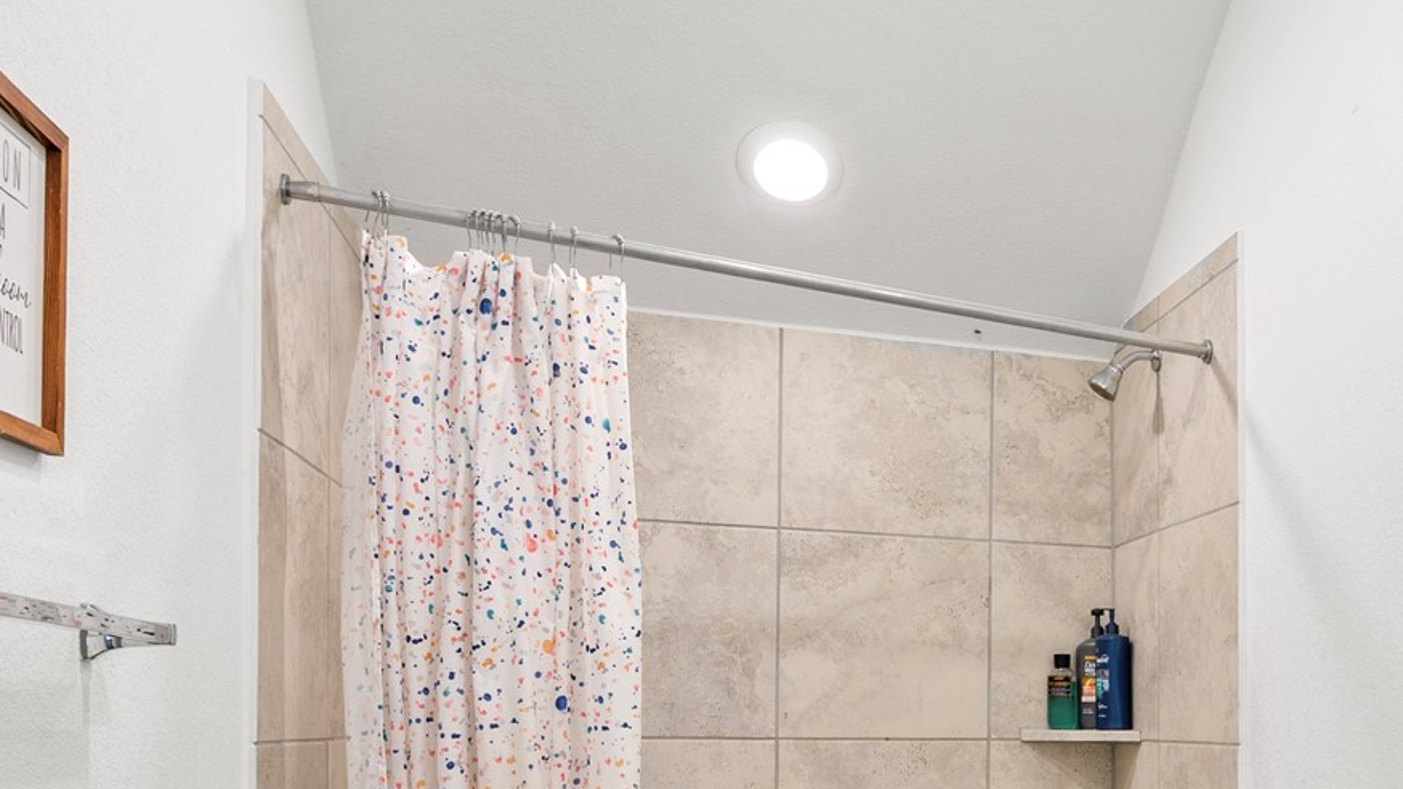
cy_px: 728
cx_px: 1321
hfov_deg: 45.6
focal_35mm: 39
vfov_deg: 29.1
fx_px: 1451
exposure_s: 1/2.5
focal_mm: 15
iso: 100
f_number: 6.3
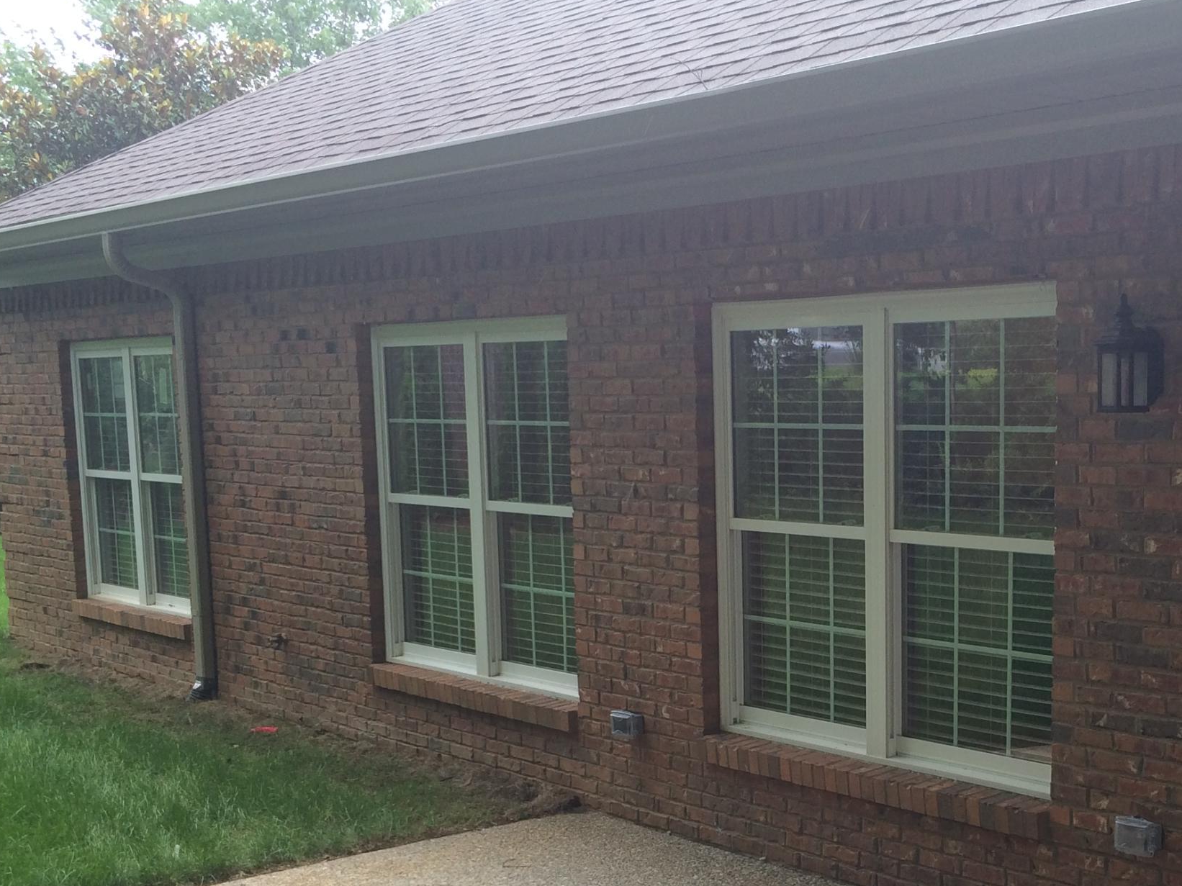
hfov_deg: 35.4
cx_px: 875
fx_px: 1809
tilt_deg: -8.4
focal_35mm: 53
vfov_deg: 26.9
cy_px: 721
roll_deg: +0.3
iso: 32
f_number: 2.2
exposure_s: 1/193
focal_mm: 4.15
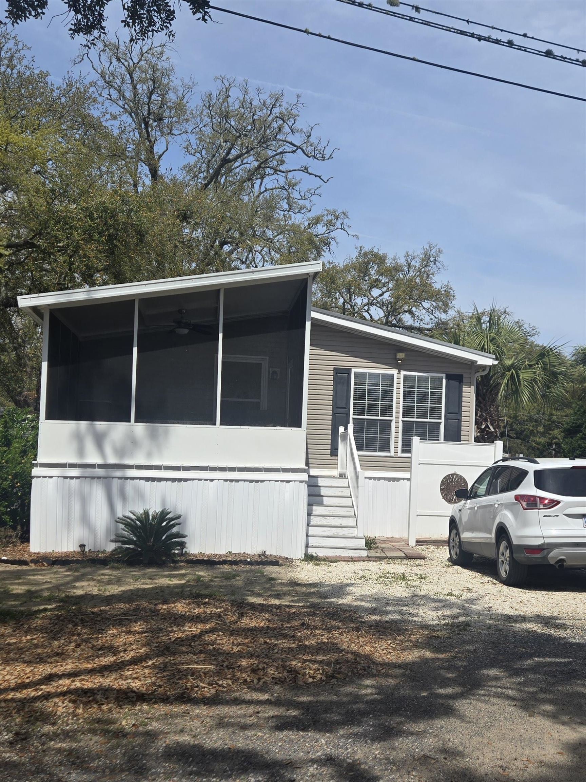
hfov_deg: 58.9
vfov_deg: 73.9
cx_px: 293
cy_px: 391
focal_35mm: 23
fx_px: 519
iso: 25
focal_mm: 5.4
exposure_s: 1/3333
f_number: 1.8
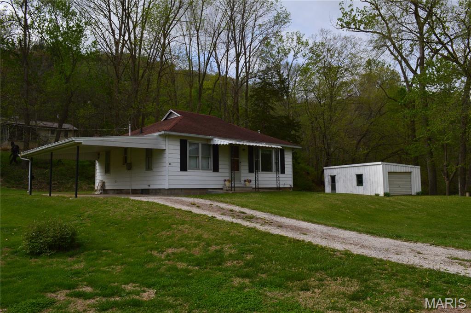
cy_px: 156
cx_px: 236
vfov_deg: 47.8
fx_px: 353
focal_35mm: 27
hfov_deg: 67.4
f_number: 10
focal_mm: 18
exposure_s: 1/320
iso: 400
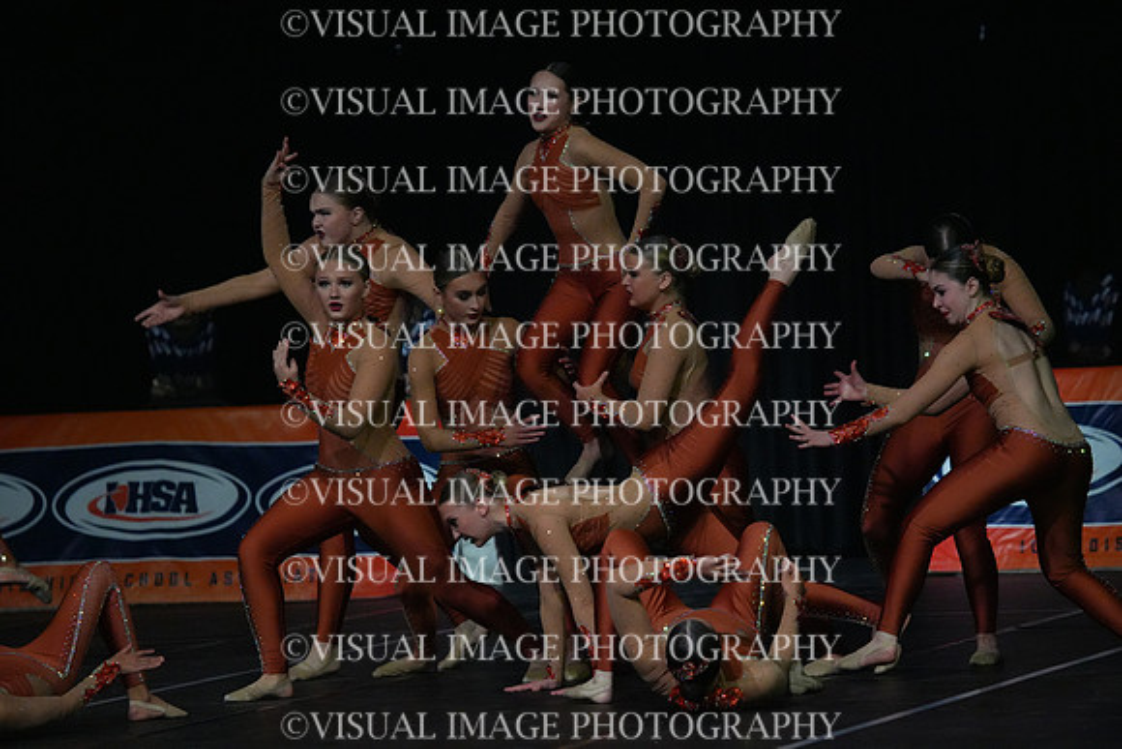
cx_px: 561
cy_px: 374
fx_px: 7793
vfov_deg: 5.5
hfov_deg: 8.2
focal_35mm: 250
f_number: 5
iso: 12800
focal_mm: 250
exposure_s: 1/1000
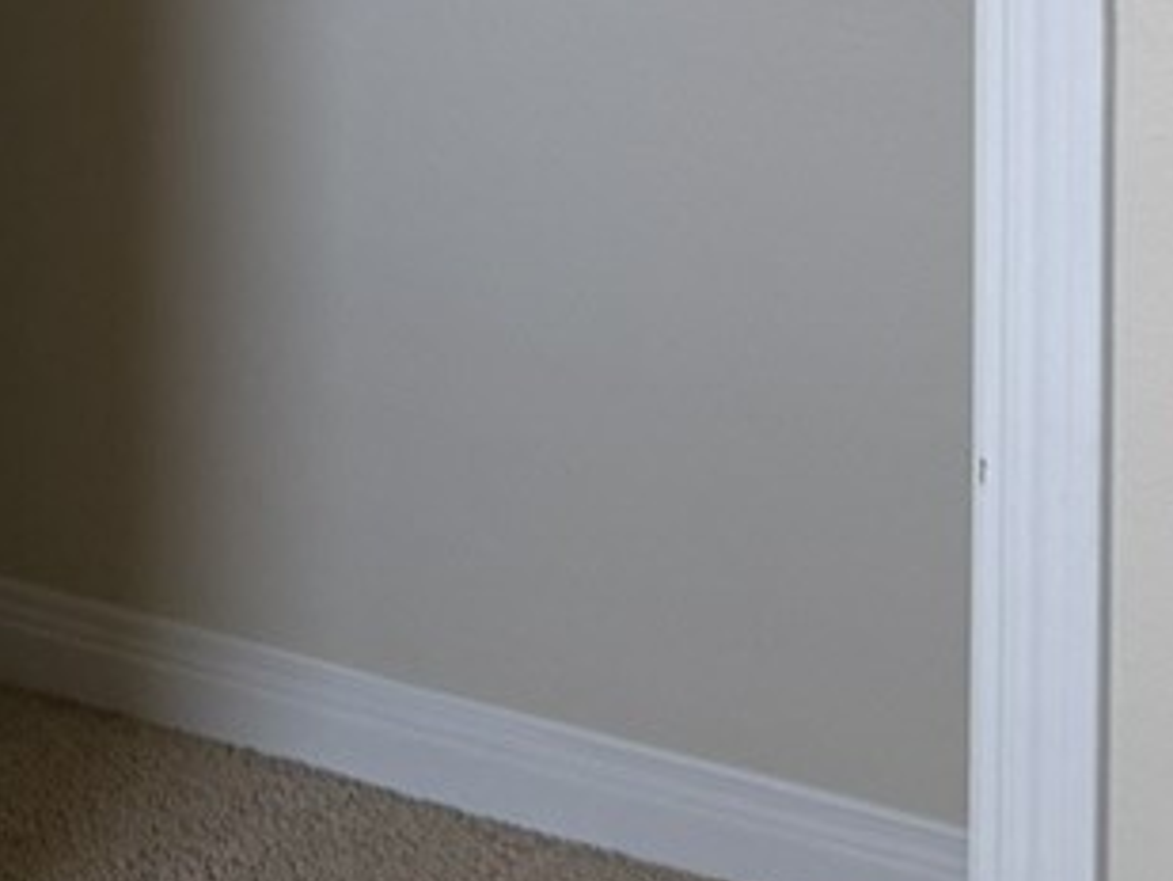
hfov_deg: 12.2
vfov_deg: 8.3
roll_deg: +0.5
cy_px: -1500
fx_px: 5390
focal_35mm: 159
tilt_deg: -1.0
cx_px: -163
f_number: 1.78
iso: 100
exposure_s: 1/120
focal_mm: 6.76
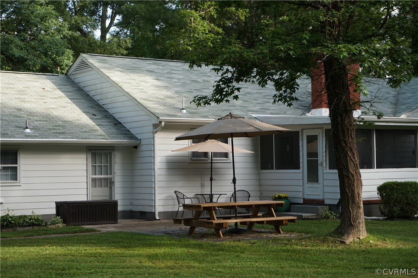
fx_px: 766
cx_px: 209
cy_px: 139
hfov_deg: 30.5
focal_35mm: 66
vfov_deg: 20.6
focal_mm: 44
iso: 250
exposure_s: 1/160
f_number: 5.6
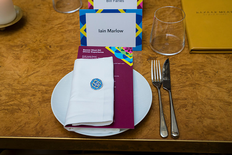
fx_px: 322
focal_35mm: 50
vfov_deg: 27.0
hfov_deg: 39.6
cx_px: 116
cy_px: 78
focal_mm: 50
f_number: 5
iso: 800
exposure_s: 1/125
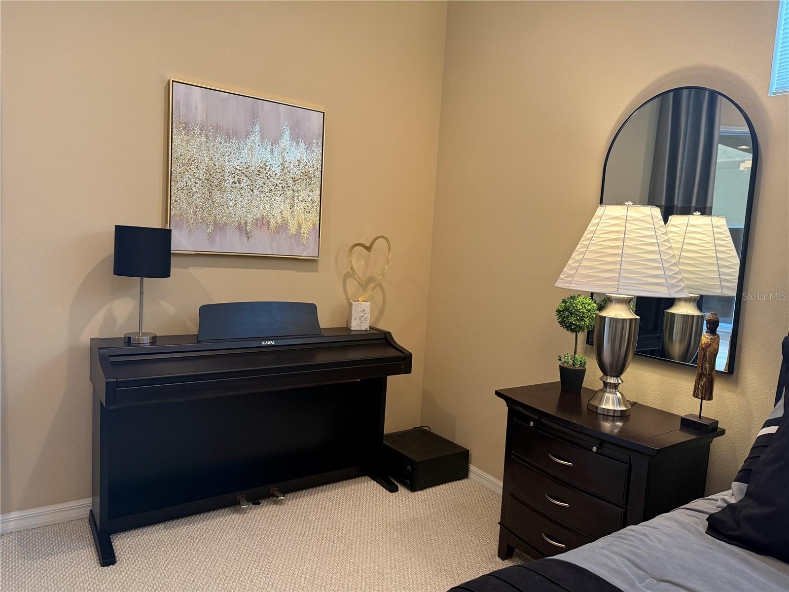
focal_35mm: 24
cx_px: 394
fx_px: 547
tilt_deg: -5.8
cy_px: 296
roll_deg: -3.7
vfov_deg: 56.8
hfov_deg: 71.6
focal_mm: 6.76
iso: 320
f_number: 1.78
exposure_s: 1/60
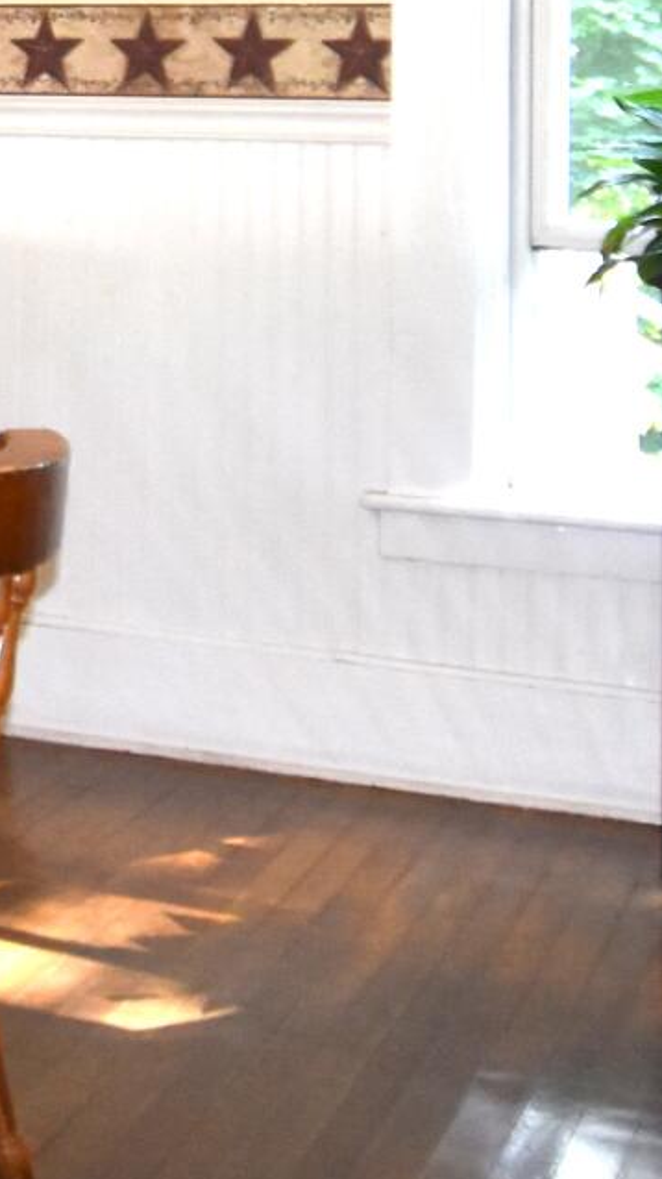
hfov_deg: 15.4
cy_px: 52
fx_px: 2311
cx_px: -233
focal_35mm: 74
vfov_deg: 27.3
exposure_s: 1/100
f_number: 5
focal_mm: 10
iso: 800
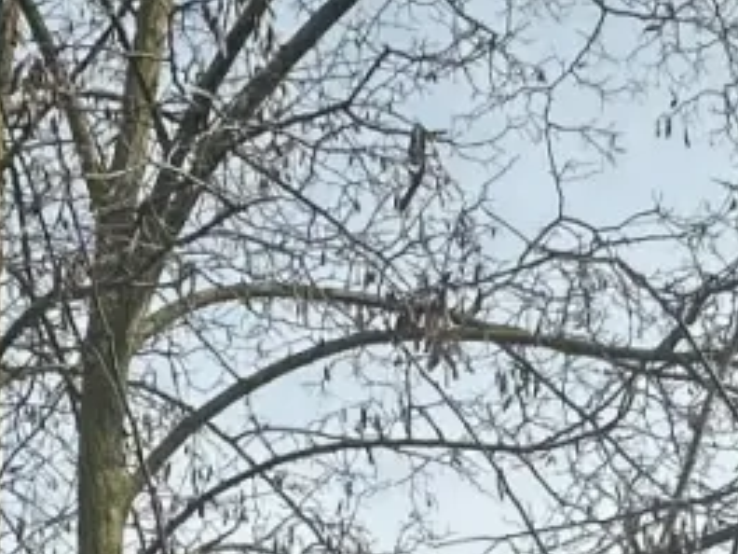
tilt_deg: +5.3
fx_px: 1812
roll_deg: +1.6
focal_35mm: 85
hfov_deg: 23.0
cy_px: 1192
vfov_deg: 13.9
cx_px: 394
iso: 50
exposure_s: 1/2398
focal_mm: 2.22
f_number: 2.2
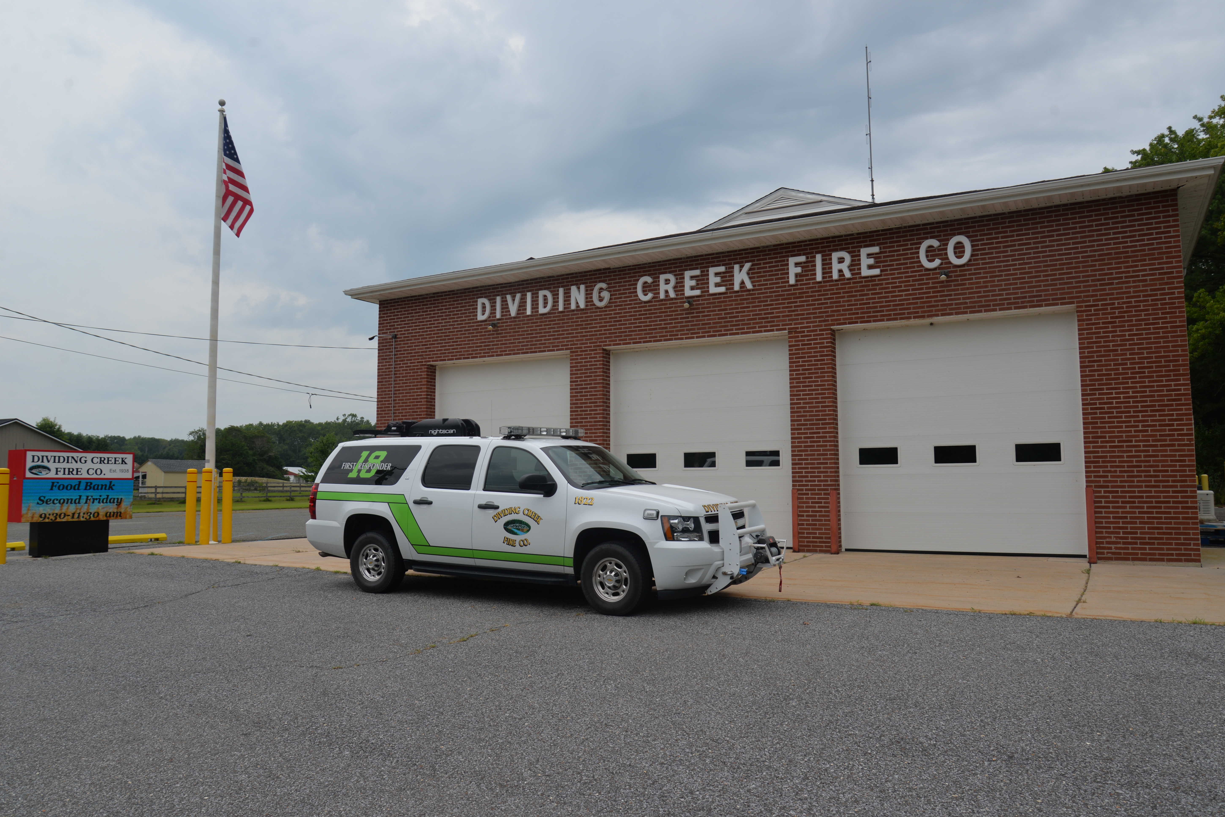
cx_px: 624
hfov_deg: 71.5
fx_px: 851
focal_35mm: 25
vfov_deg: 51.3
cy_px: 394
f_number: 8
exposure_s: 1/250
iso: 125
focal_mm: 24
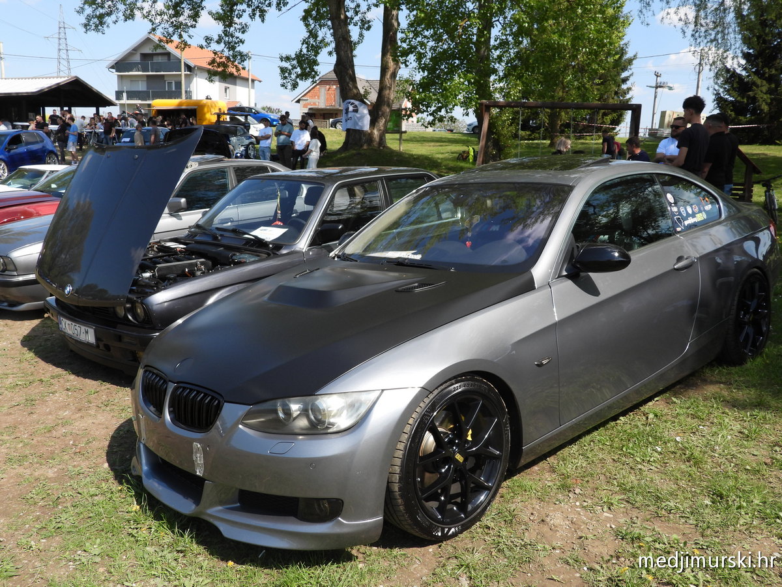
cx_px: 391
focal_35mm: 30
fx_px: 678
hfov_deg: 60.0
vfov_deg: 46.8
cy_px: 294
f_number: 3.2
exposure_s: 1/1000
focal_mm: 5.4
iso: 100
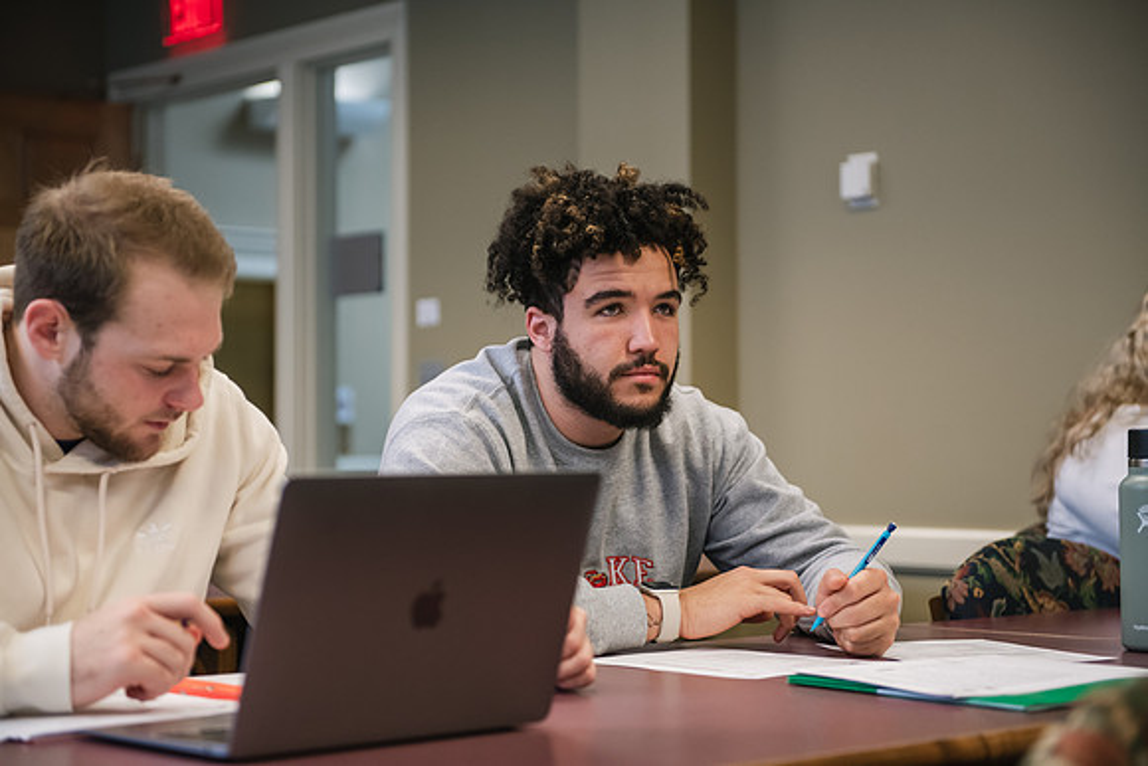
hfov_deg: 28.8
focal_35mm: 70
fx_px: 2233
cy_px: 383
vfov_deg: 19.5
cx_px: 574
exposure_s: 1/200
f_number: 2.8
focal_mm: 70
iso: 1250
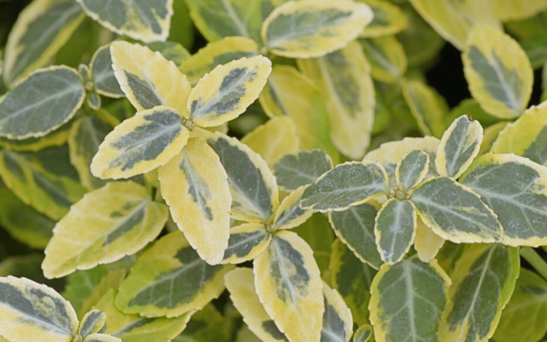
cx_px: 244
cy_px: 234
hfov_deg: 10.0
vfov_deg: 6.3
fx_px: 3131
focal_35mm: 210
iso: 200
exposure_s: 1/100
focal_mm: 105
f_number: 10
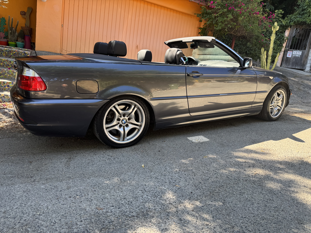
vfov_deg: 56.8
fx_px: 216
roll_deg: -8.0
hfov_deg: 71.6
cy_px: 116
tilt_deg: -12.9
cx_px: 156
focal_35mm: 24
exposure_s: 1/323
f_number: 1.78
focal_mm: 6.76
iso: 80
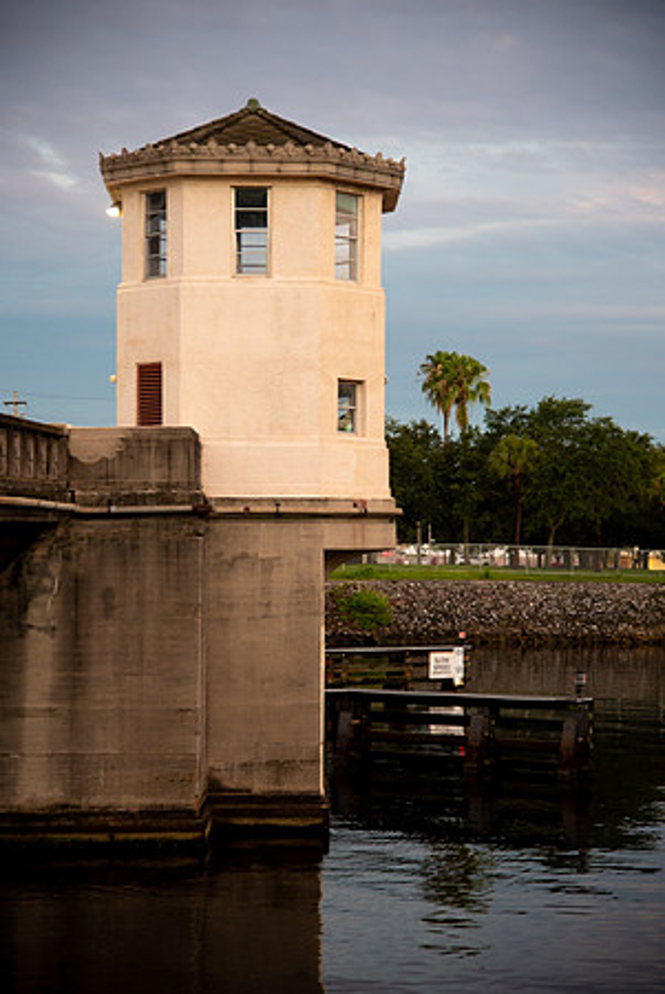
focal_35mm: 82
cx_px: 332
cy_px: 497
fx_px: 2267
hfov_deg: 16.7
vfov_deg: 24.7
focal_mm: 82
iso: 640
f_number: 4
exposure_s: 1/50
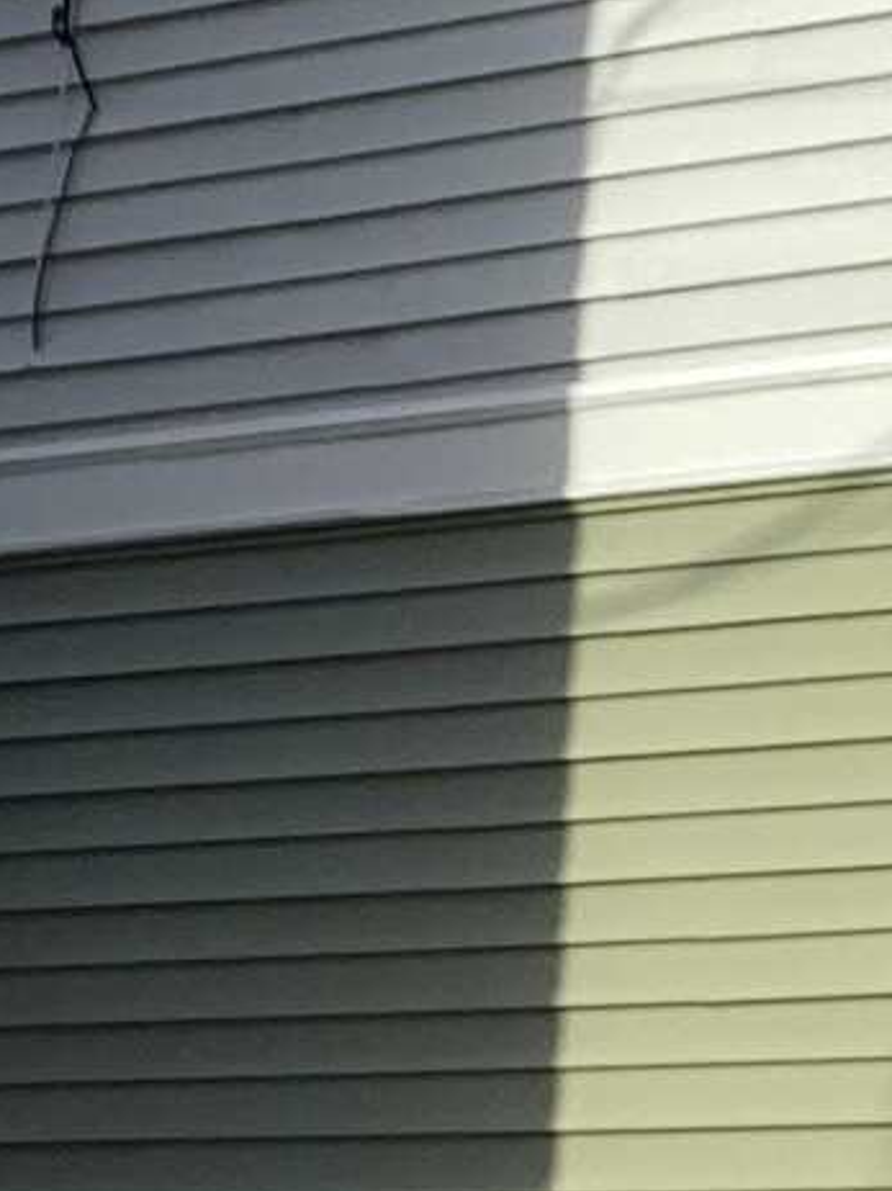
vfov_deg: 5.7
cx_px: 3280
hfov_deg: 4.1
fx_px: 11859
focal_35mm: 345
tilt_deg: +7.1
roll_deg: -0.6
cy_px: -255
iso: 20
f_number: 2
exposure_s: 1/1597
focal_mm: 6
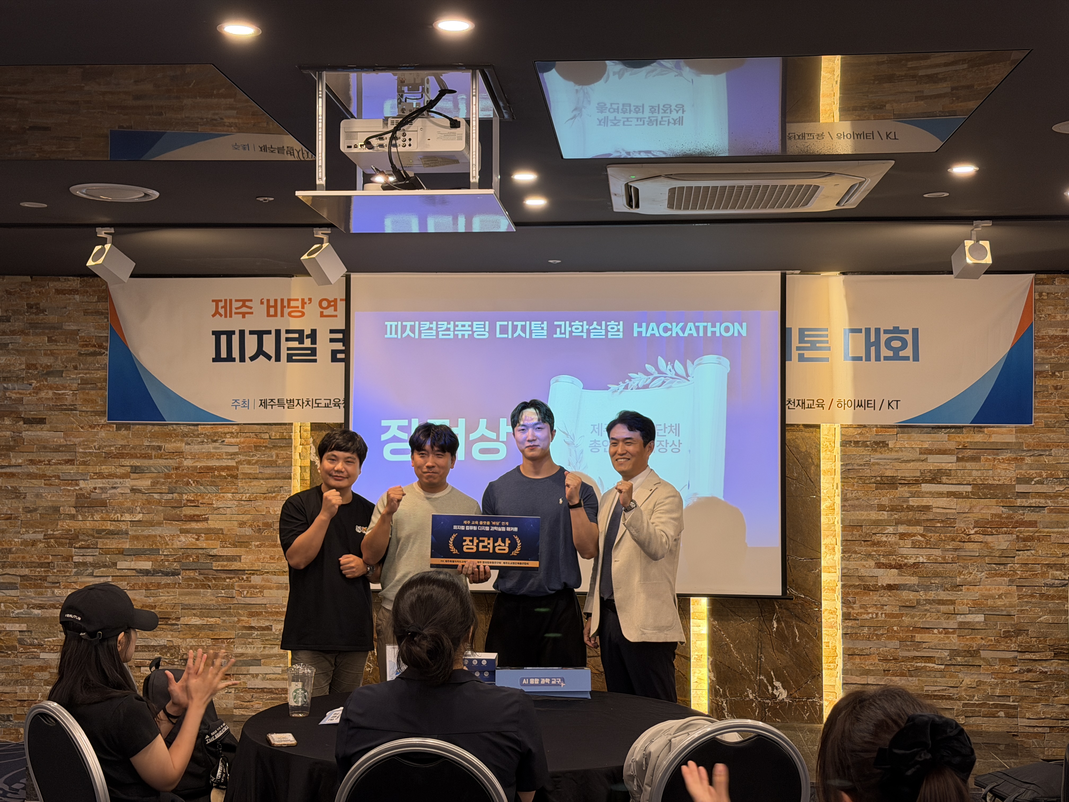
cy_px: 401
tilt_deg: +1.8
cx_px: 534
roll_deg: -0.6
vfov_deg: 30.3
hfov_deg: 39.7
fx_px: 1482
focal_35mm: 48
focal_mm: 6.76
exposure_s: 1/60
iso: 125
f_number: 1.78
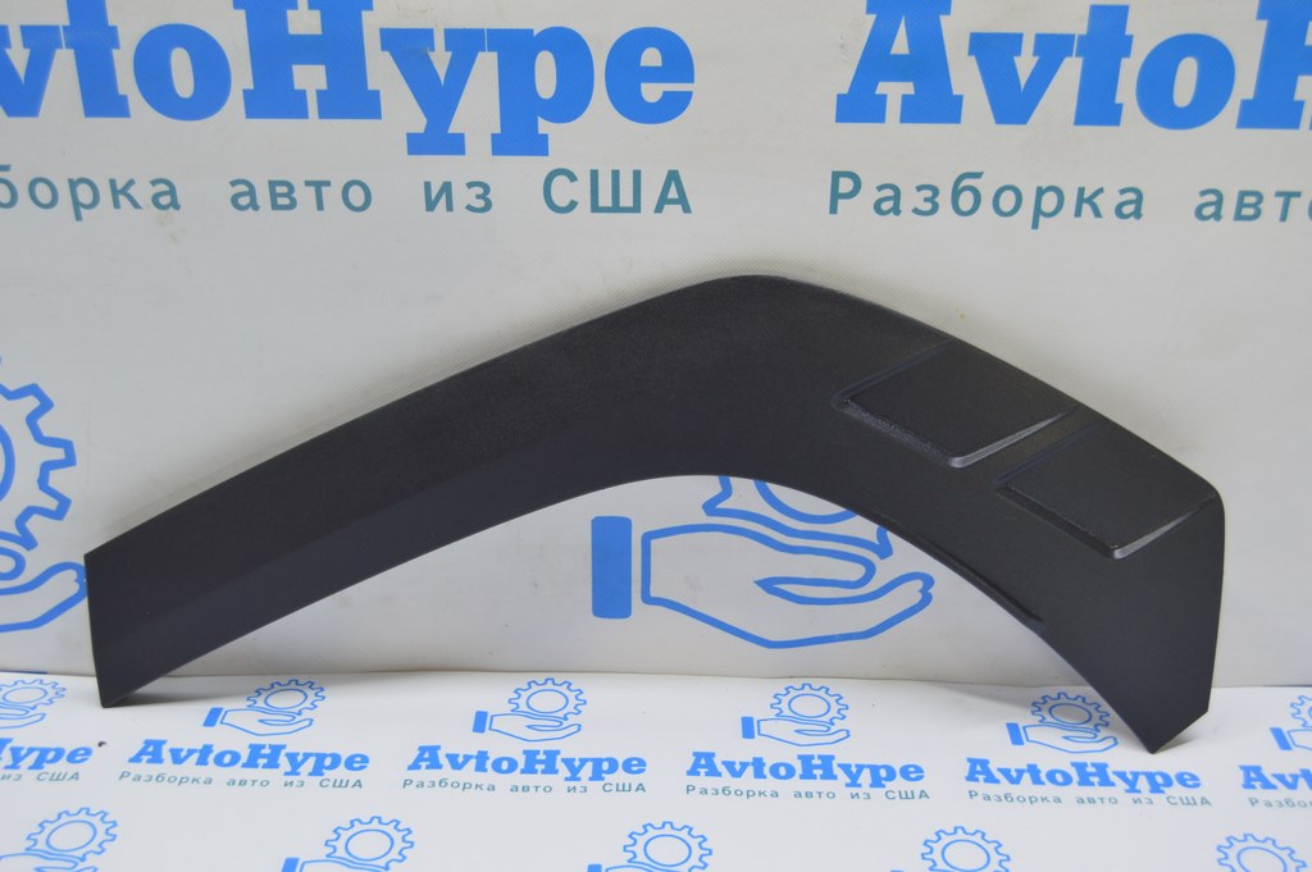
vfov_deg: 31.8
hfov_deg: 46.4
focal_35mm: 42
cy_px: 436
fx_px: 1529
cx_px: 656
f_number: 5.6
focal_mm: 28
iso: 400
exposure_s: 1/20
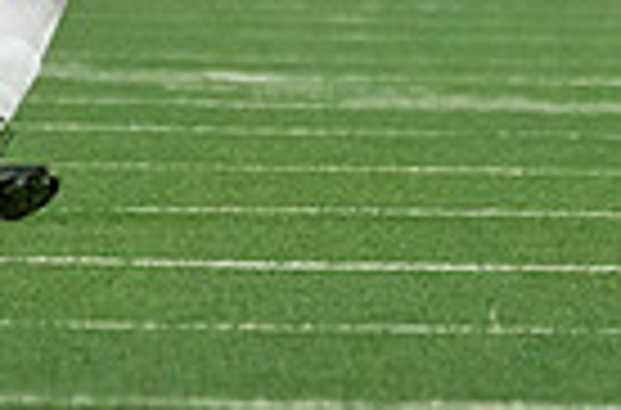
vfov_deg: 0.8
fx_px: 29483
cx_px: 54
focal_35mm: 1715
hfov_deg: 1.2
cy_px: -333
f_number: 5.6
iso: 10000
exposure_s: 1/1000
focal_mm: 253
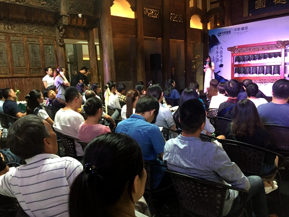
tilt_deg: -8.3
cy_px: 108
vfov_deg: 48.3
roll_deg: +0.8
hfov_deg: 61.6
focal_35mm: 29
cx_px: 144
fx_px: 242
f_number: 2.2
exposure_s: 1/33
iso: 200
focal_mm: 4.15
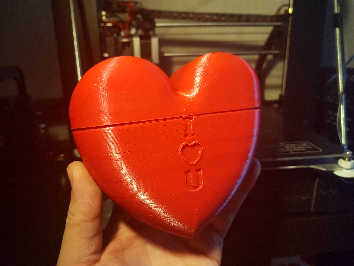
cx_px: 177
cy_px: 133
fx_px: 266
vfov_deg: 53.1
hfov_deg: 67.3
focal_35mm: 26
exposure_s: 1/33
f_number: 1.7
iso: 200
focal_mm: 4.2
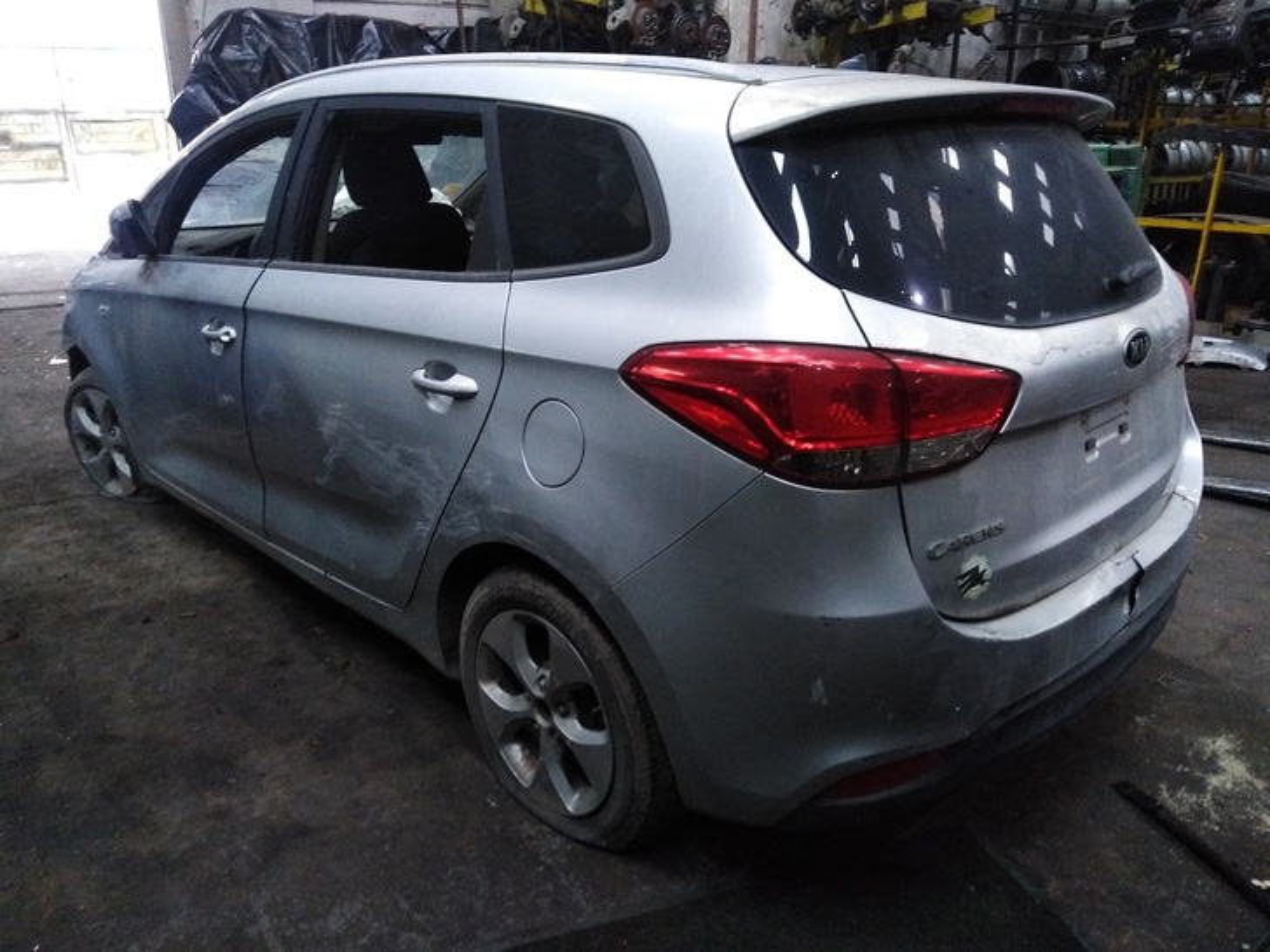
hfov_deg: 67.3
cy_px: 476
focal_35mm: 26
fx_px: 954
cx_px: 635
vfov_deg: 53.1
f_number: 2.2
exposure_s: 1/14.3
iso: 778
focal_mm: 3.46
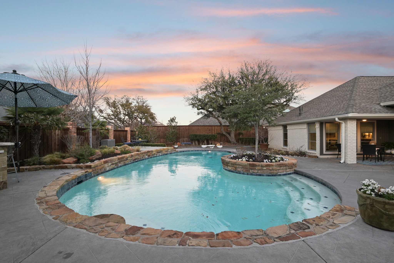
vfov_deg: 72.0
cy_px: 132
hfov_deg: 95.0
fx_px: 181
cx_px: 197
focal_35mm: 16
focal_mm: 16.5
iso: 400
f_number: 8
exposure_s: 1/10
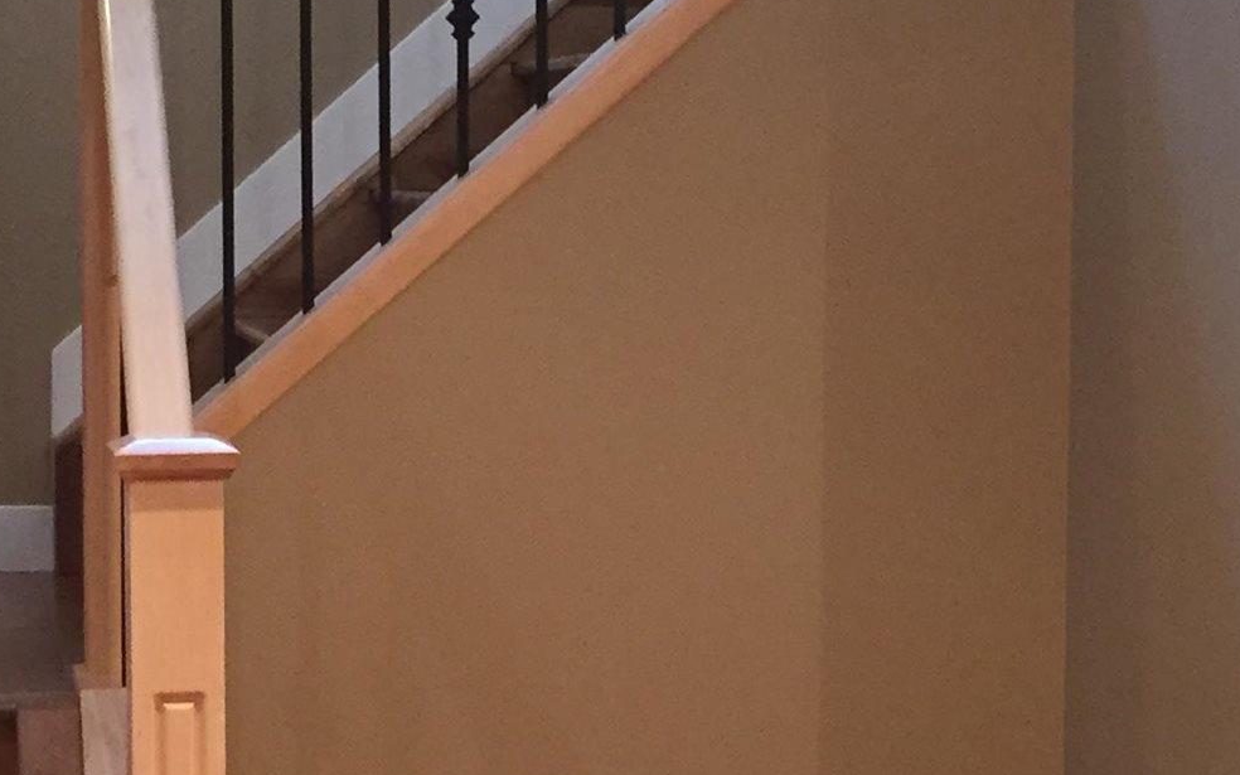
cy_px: 486
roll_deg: -0.5
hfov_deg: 21.6
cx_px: 528
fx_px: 3244
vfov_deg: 13.6
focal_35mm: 96
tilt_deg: -6.0
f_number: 2.2
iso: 125
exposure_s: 1/30
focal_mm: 4.15
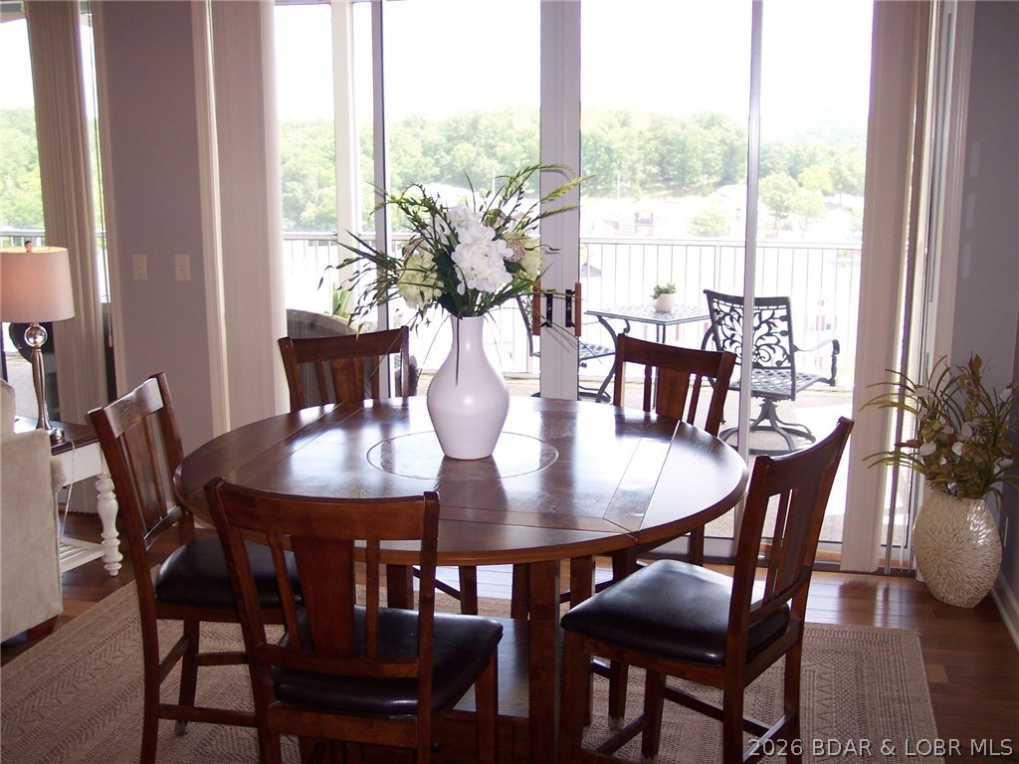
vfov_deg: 37.7
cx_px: 510
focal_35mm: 38
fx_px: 1119
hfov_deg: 49.0
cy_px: 382
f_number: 2.8
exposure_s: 1/90
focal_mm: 8
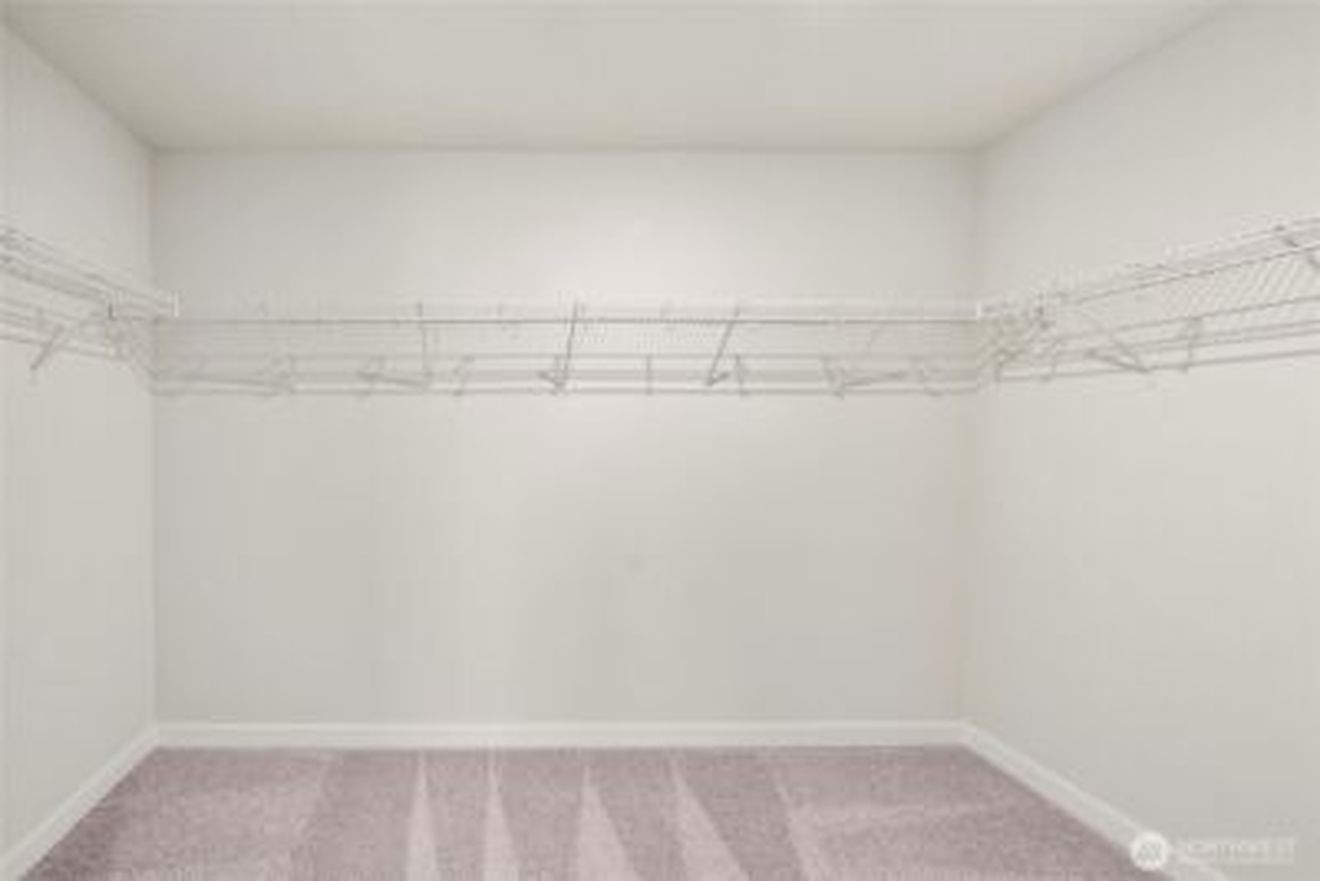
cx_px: 660
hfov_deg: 108.3
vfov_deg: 85.5
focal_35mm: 13
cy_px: 440
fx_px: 477
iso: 640
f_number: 7.1
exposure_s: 1/60
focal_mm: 13
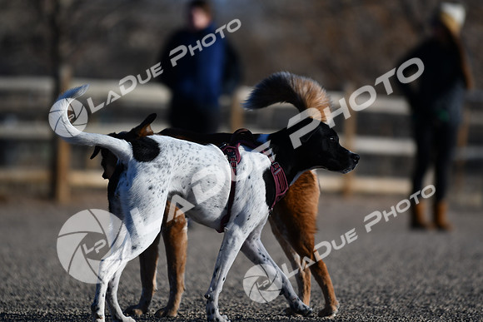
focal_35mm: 285
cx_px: 242
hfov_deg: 7.2
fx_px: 3824
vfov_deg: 4.8
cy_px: 161
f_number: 2.8
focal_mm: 190
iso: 100
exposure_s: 1/4000
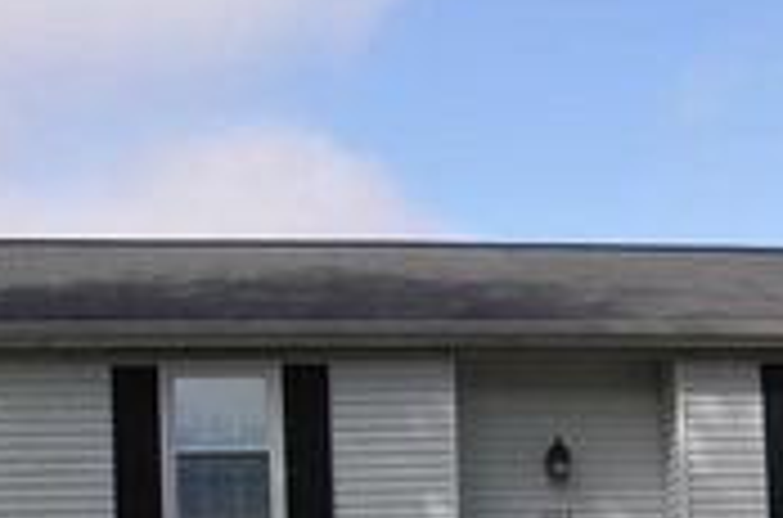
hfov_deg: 21.5
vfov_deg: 13.7
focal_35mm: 95
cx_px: 450
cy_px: 694
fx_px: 2061
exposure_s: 1/320
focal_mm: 22
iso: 200
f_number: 9
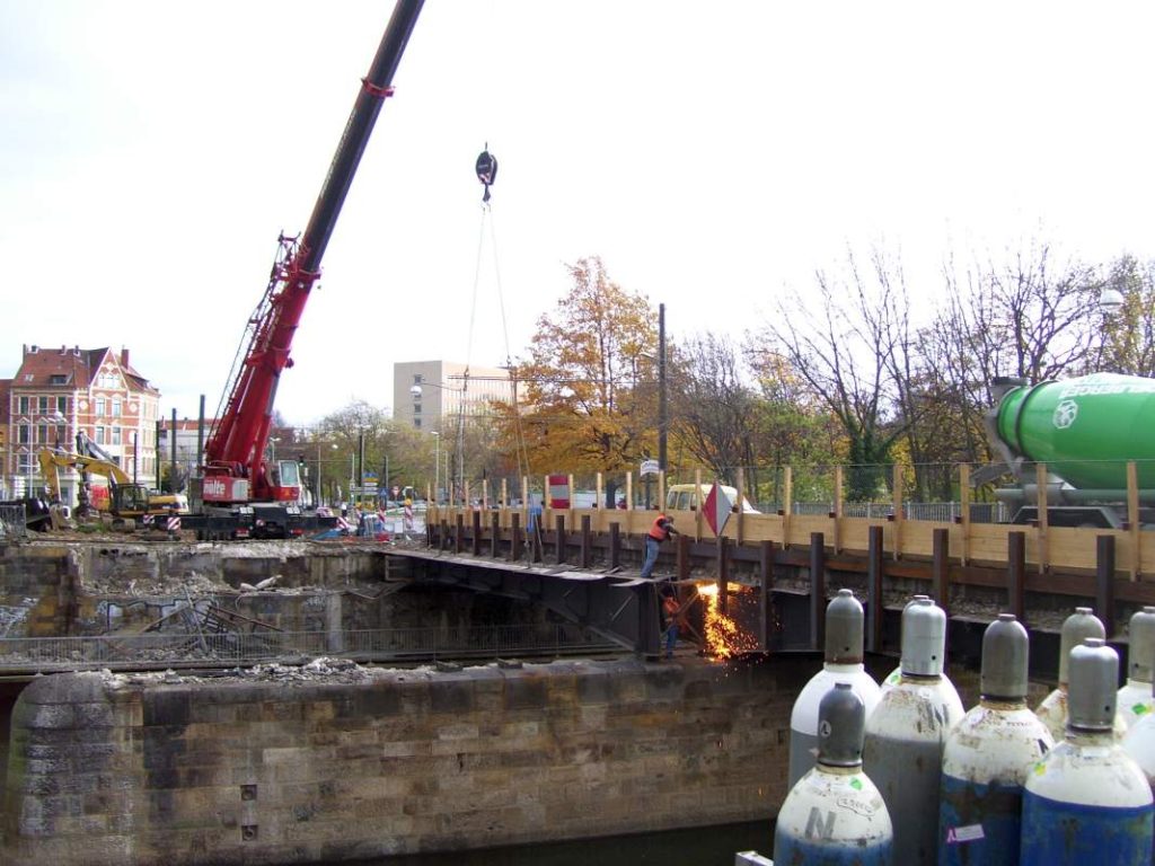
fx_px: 1235
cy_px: 433
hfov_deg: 50.1
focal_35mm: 37
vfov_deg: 38.7
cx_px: 578
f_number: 2.7
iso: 80
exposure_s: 1/60
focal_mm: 6
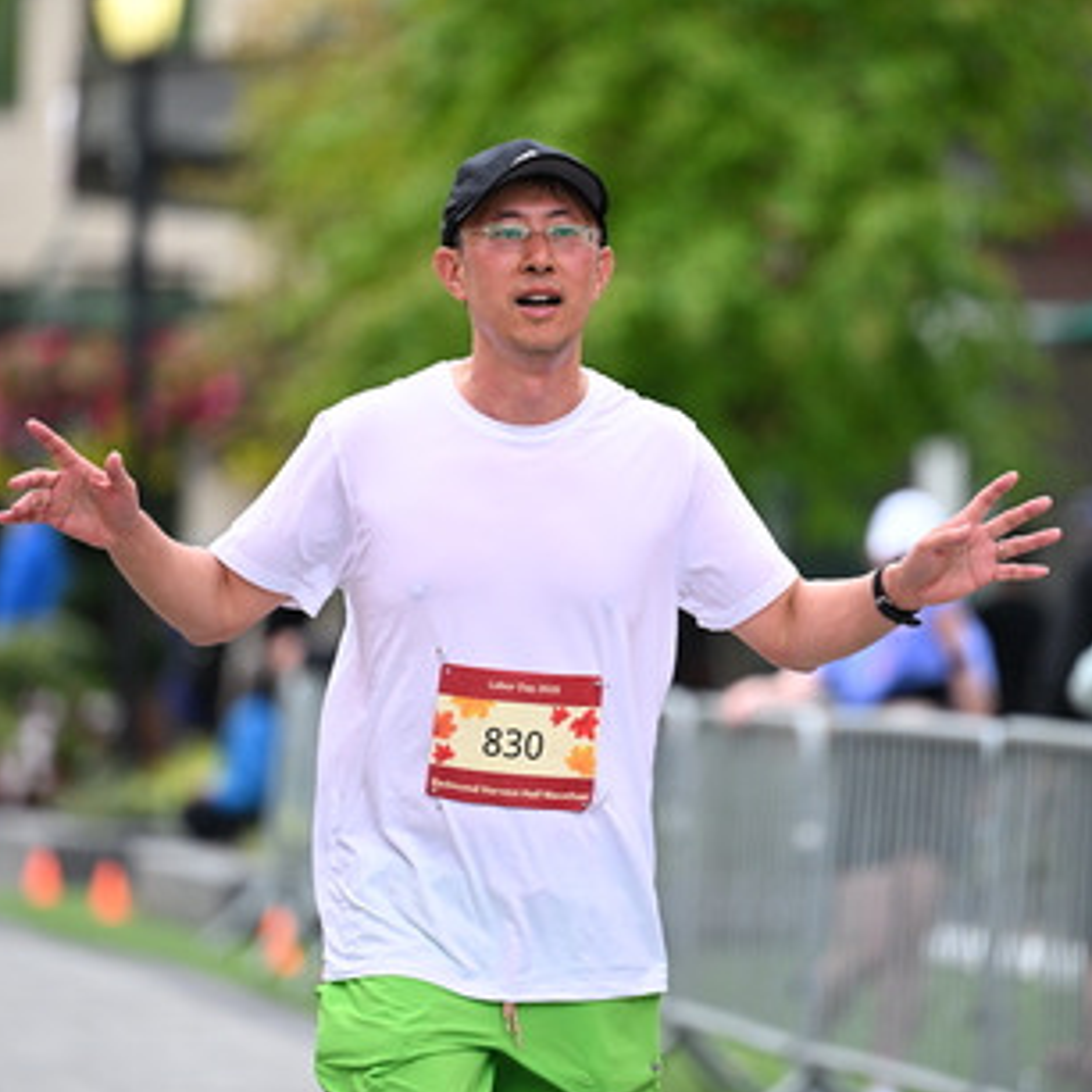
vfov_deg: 6.0
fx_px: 10350
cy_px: 510
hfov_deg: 6.0
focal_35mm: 290
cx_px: 587
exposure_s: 1/2000
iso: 640
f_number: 2.8
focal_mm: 190
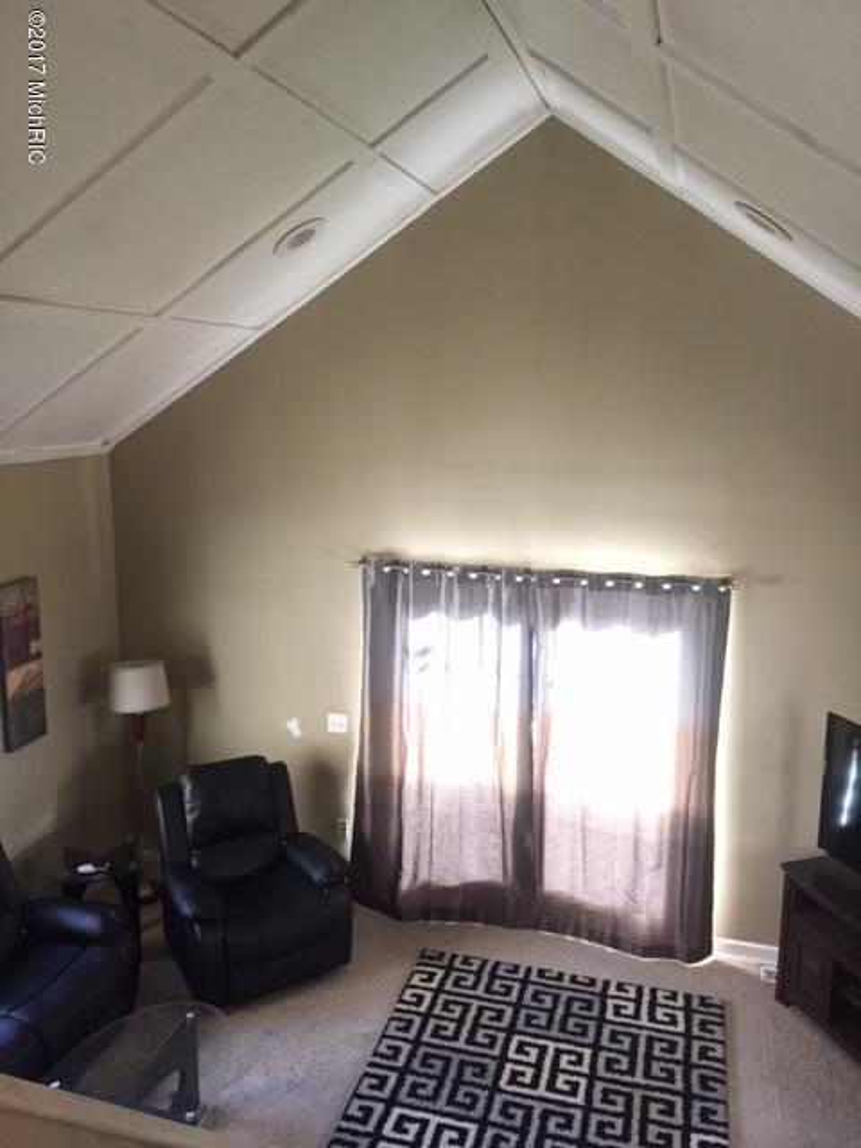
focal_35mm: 29
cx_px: 430
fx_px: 962
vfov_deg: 61.7
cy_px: 574
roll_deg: -0.9
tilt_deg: -11.2
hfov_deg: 48.2
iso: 160
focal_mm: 4.15
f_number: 2.2
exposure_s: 1/30
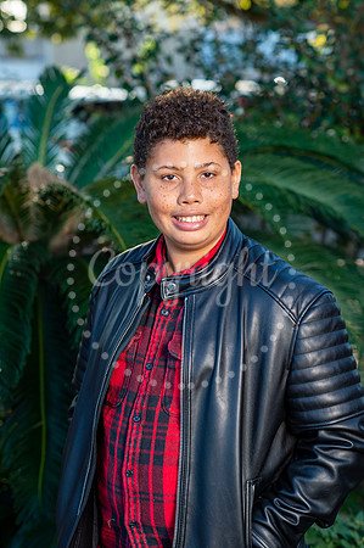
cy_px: 274
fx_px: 1292
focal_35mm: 85
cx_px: 182
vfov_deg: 23.9
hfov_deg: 16.0
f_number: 4
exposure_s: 1/160
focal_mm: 85
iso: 200
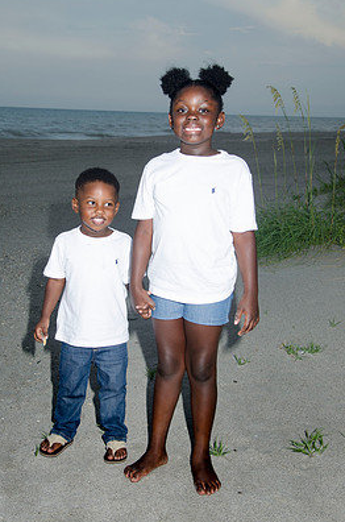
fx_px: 838
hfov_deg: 23.2
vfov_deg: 34.6
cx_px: 151
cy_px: 248
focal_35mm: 58
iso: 100
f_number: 5.6
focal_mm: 34
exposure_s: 1/250
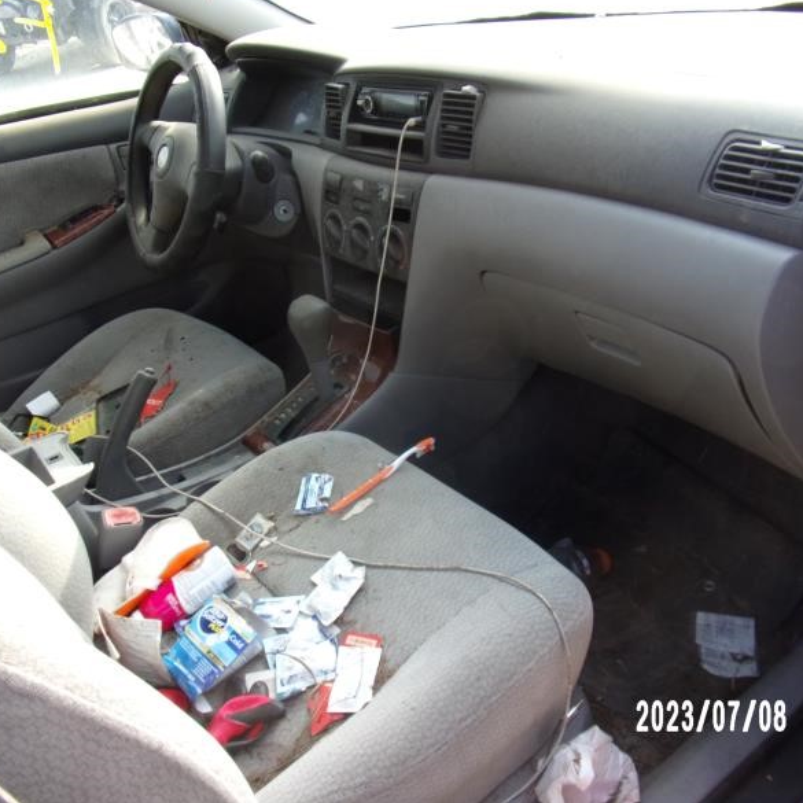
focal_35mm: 29
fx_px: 761
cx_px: 399
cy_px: 395
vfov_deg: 55.6
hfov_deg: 55.6
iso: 80
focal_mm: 4.3
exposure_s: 1/110
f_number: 3.3
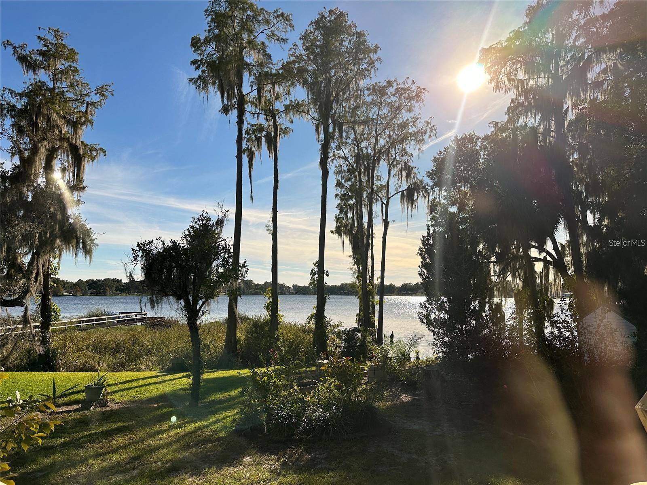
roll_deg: -0.7
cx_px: 324
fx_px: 449
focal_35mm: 24
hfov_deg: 71.6
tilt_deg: +5.4
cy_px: 242
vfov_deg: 56.8
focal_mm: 6.86
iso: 80
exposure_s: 1/5525
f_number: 1.78
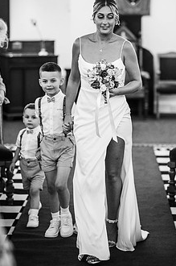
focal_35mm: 116
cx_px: 109
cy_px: 106
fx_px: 853
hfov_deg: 11.8
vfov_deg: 17.7
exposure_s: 1/200
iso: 900
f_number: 1.8
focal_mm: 85
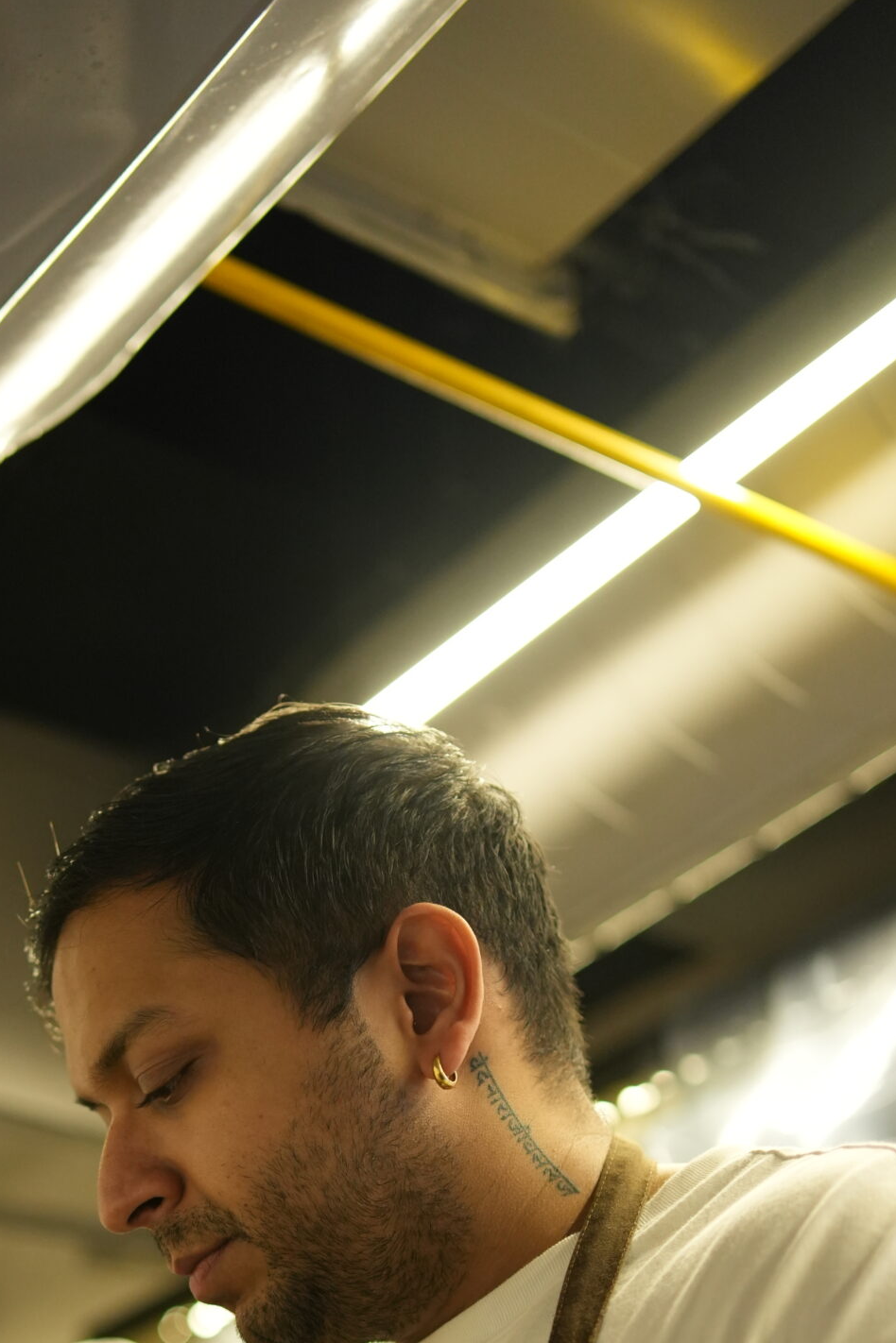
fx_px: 2352
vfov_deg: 30.7
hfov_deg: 21.3
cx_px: 166
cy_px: 1162
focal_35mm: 63
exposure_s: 1/160
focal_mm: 35
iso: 1600
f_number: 1.8
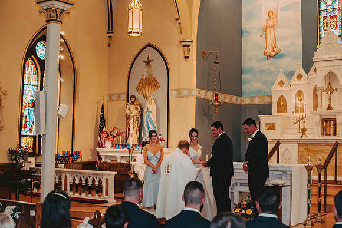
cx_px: 171
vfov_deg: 27.0
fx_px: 475
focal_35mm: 50
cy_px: 114
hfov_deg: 39.6
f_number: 2.8
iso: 800
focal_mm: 50
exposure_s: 1/125
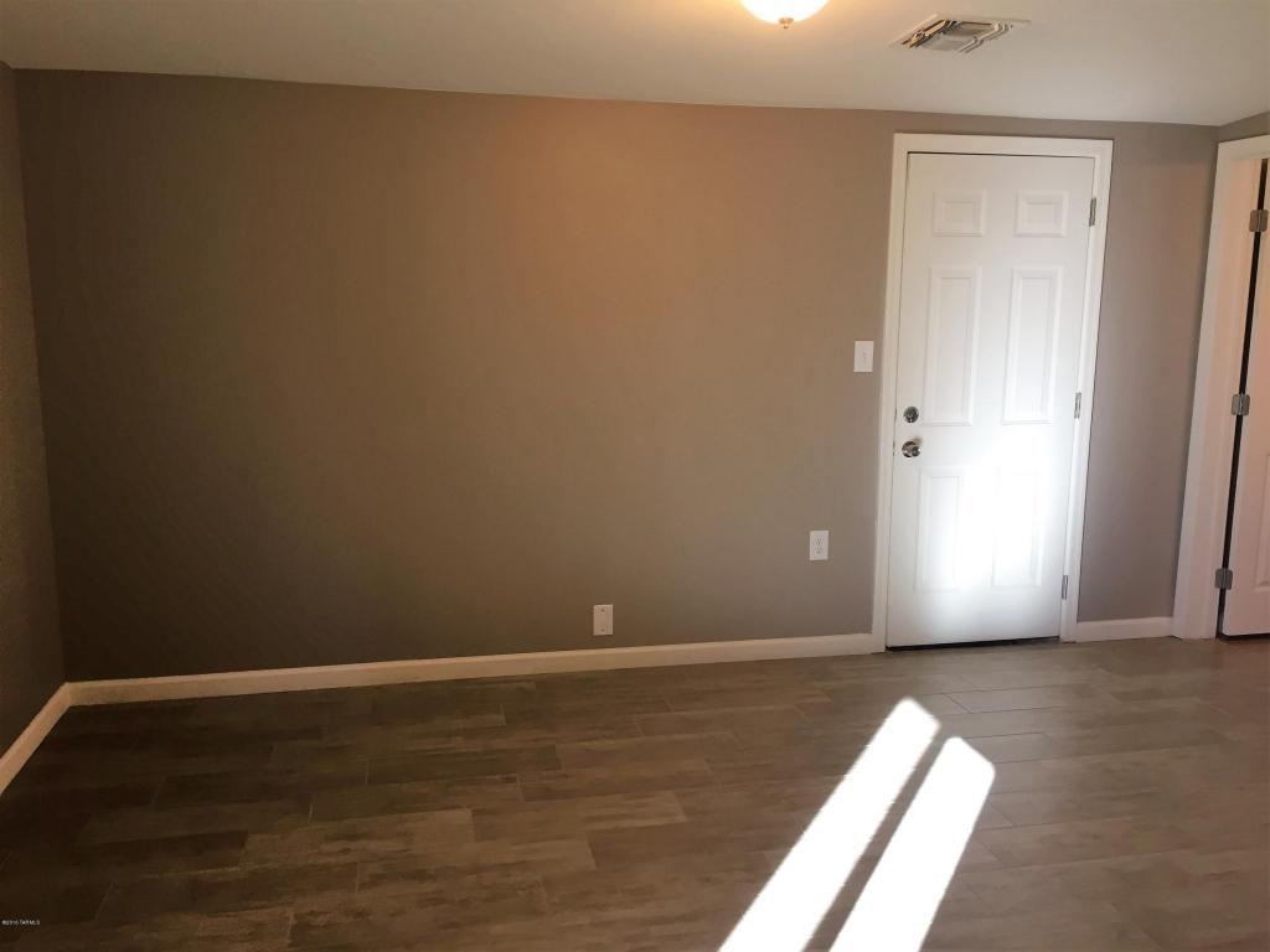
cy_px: 476
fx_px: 1064
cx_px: 635
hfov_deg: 61.7
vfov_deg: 48.2
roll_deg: -1.0
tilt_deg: -10.4
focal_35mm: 29
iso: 32
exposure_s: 1/40
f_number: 2.2
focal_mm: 4.15
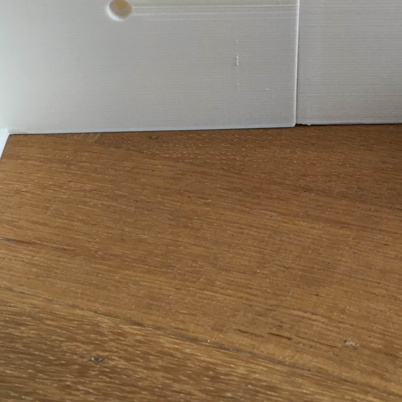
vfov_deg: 27.9
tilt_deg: -36.3
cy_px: 122
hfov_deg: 27.8
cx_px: 300
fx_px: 801
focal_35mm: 61
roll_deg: -1.4
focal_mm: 4.15
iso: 100
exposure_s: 1/33
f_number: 2.2
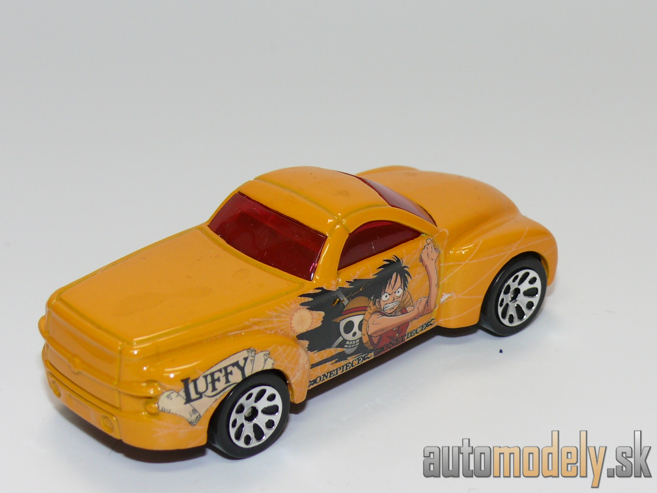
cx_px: 328
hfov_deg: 18.7
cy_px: 246
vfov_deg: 14.1
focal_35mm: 105
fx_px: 1993
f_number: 4
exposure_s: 1/30
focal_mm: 13.7
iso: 100
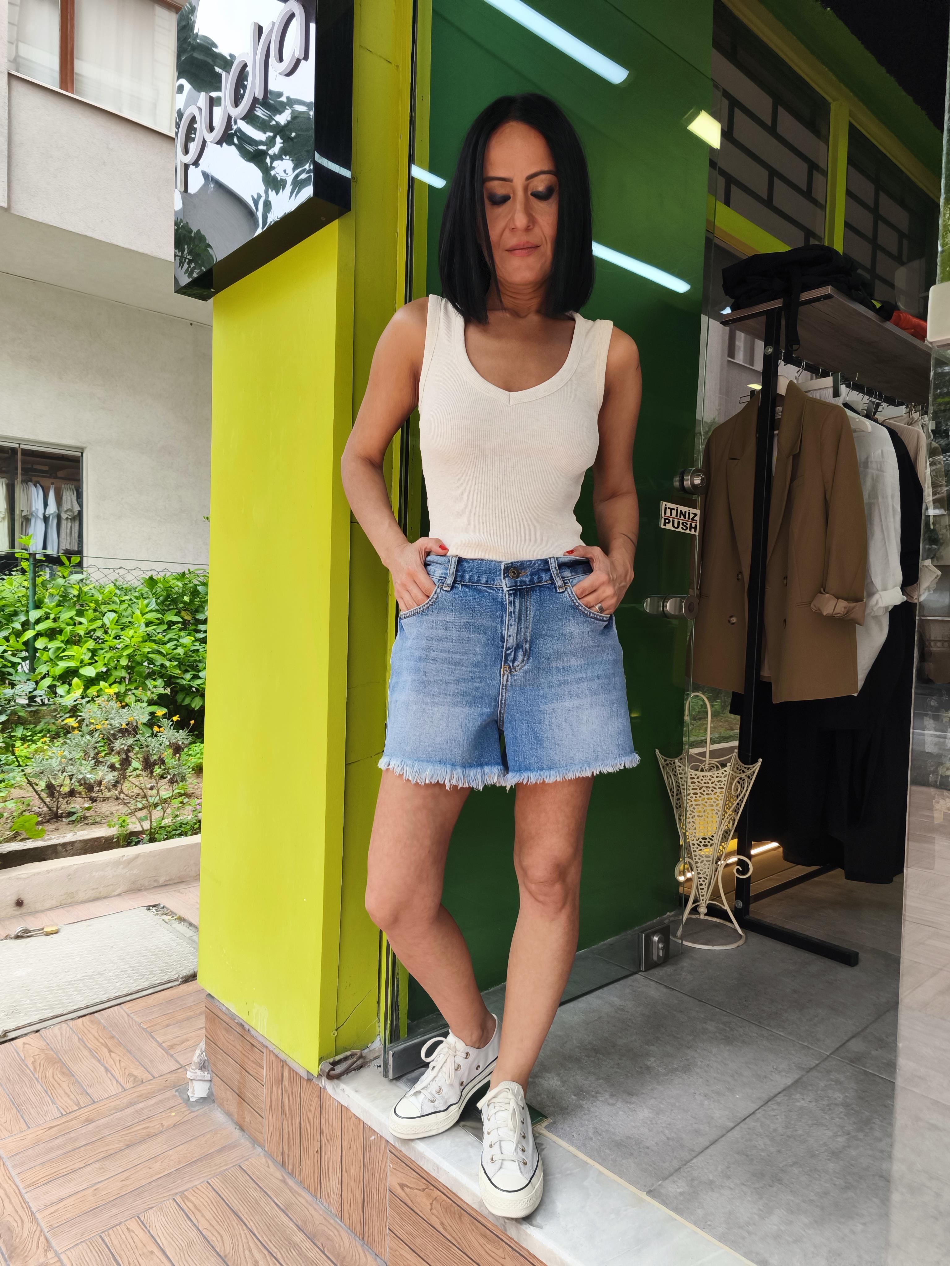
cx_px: 475
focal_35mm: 23
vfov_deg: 73.9
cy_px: 633
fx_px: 842
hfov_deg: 58.9
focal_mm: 5.35
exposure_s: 1/238
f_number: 1.7
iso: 80
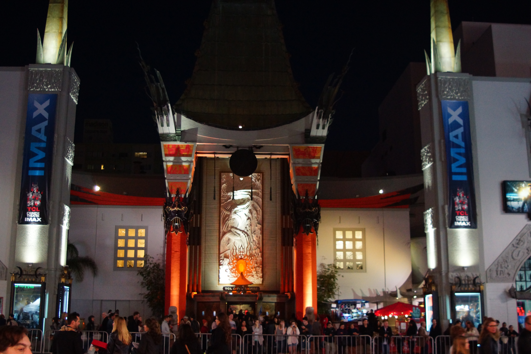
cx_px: 266
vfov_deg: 31.9
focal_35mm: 42
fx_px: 619
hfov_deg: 46.4
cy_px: 177
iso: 1600
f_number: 4
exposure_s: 1/40
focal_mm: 28
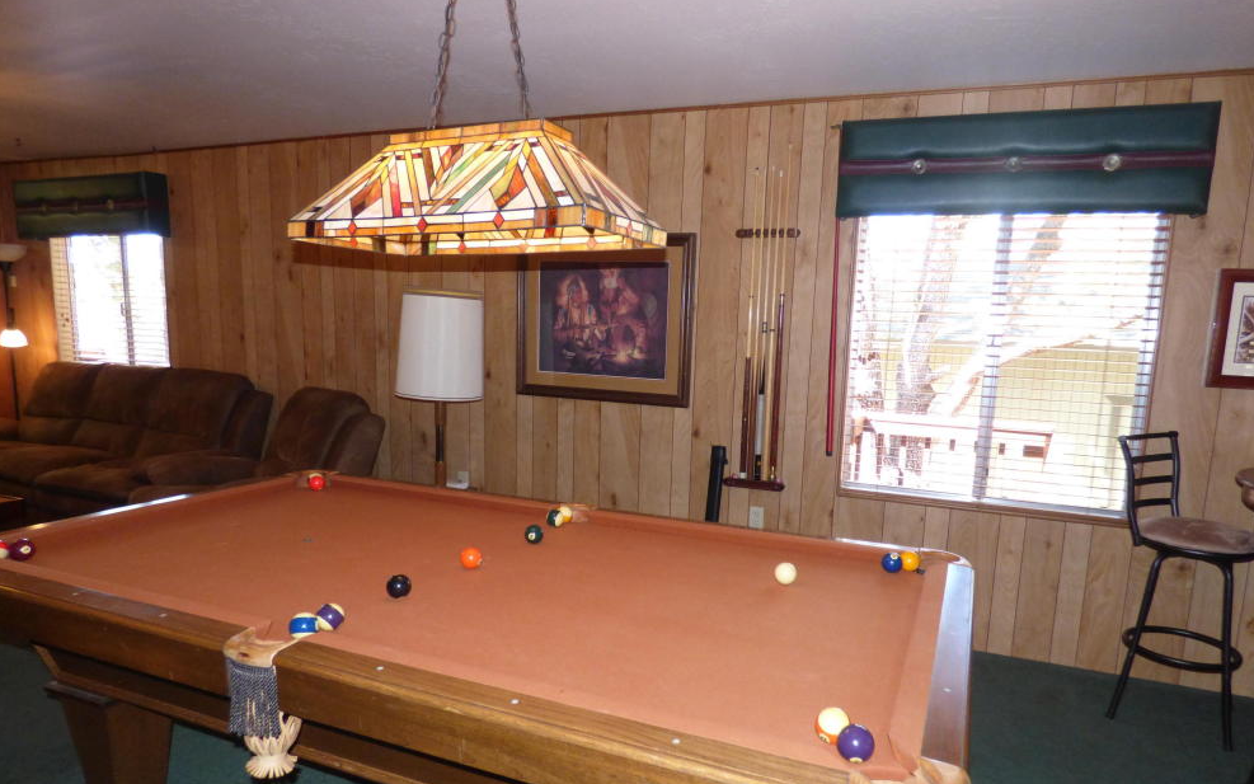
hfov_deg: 79.6
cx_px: 647
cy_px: 451
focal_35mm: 22
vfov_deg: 54.8
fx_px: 752
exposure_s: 1/50
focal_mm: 3.58
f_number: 2.8
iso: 320
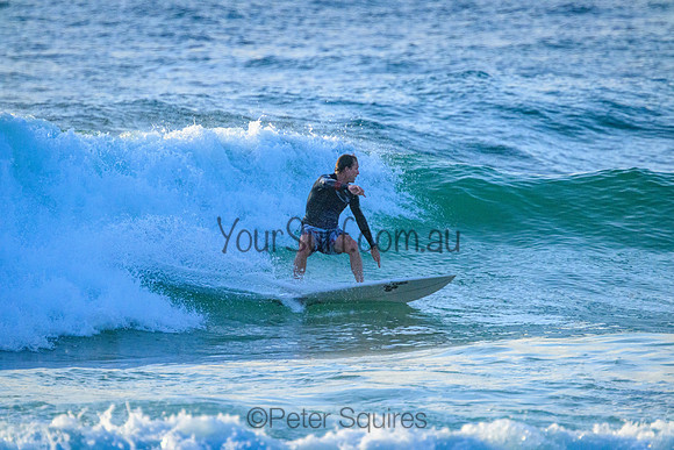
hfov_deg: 2.6
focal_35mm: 800
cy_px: 225
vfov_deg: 1.7
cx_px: 337
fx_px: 14981
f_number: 11
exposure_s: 1/2000
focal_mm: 800
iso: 3200
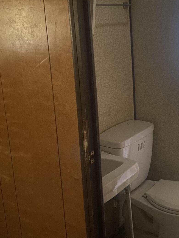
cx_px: 154
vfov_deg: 38.0
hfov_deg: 28.2
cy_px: 95
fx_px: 345
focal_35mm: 50
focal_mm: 4.25
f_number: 1.8
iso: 500
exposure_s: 1/11
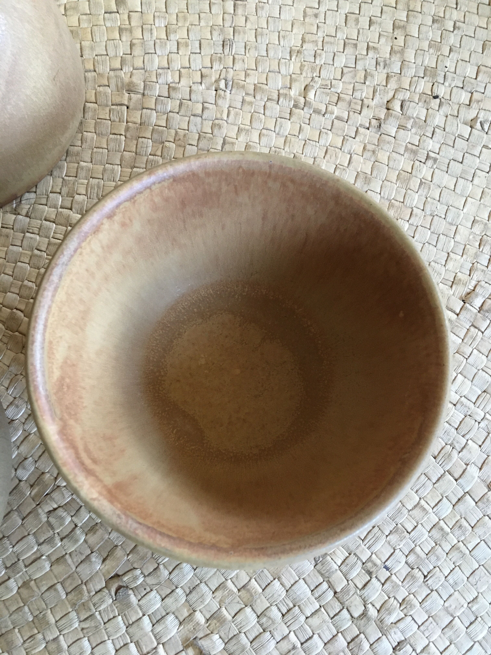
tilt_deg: -75.9
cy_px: 328
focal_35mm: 29
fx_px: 548
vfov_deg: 61.7
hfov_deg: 48.2
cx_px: 246
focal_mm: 4.15
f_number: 2.2
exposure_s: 1/17
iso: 200
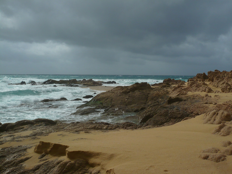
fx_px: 235
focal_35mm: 35
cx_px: 116
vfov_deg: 40.7
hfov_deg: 52.6
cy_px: 87
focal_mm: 5.8
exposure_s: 1/500
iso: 100
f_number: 8
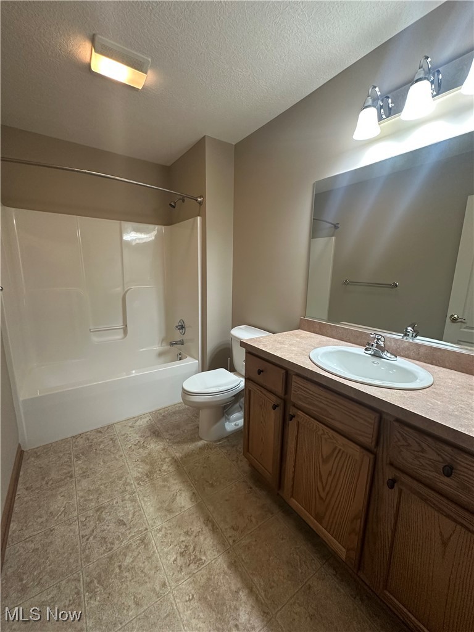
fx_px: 256
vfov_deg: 102.1
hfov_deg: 85.7
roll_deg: -1.6
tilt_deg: -10.8
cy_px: 316
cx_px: 237
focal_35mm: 14
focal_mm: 2.22
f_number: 2.2
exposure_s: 1/120
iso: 320
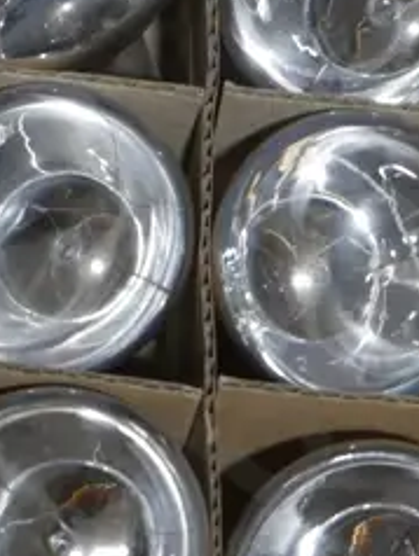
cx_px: 626
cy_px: -26
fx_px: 4704
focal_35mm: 292
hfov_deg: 5.1
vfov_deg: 6.7
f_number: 5.4
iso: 500
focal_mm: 34
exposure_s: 1/80
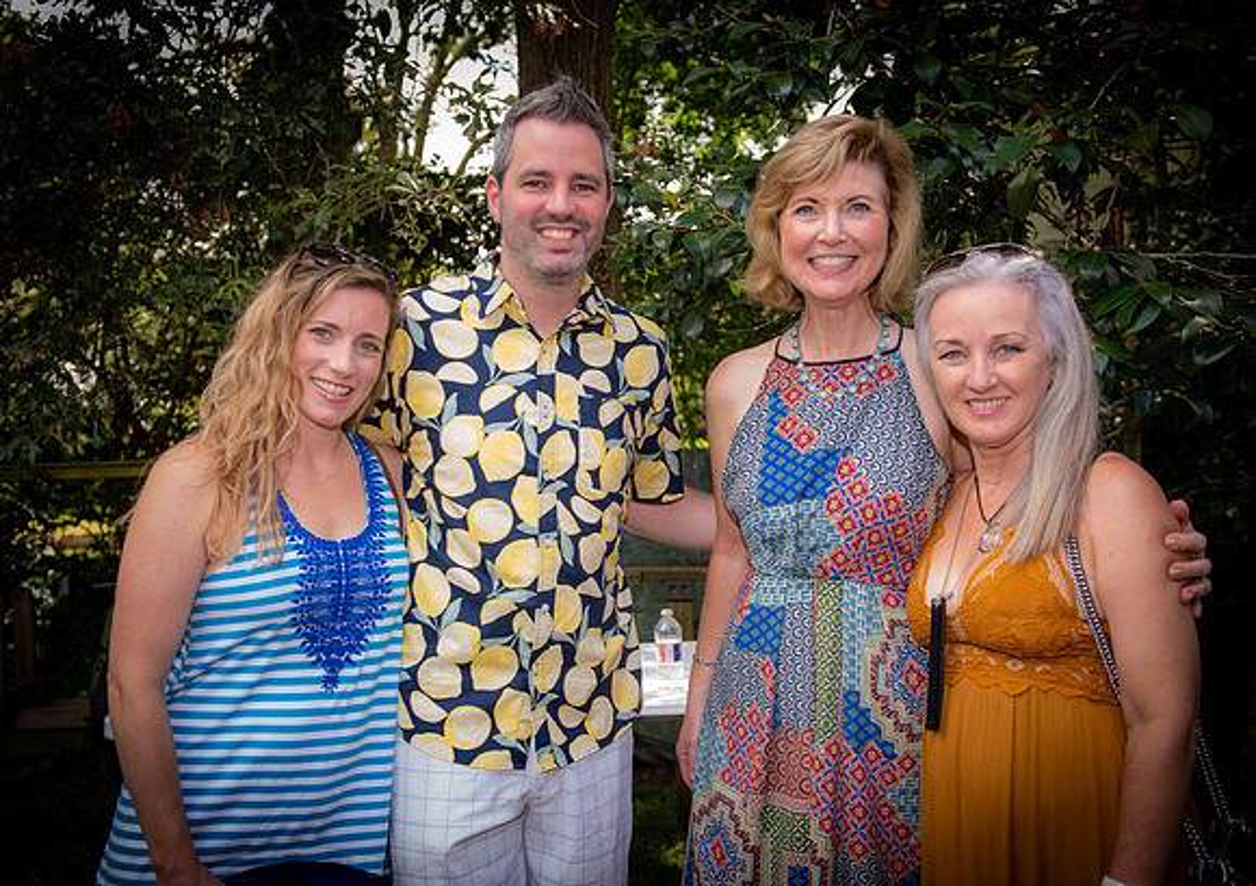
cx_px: 589
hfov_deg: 53.9
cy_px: 444
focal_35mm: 35
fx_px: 1233
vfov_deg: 39.5
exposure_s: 1/80
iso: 64
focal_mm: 32
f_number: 4.5
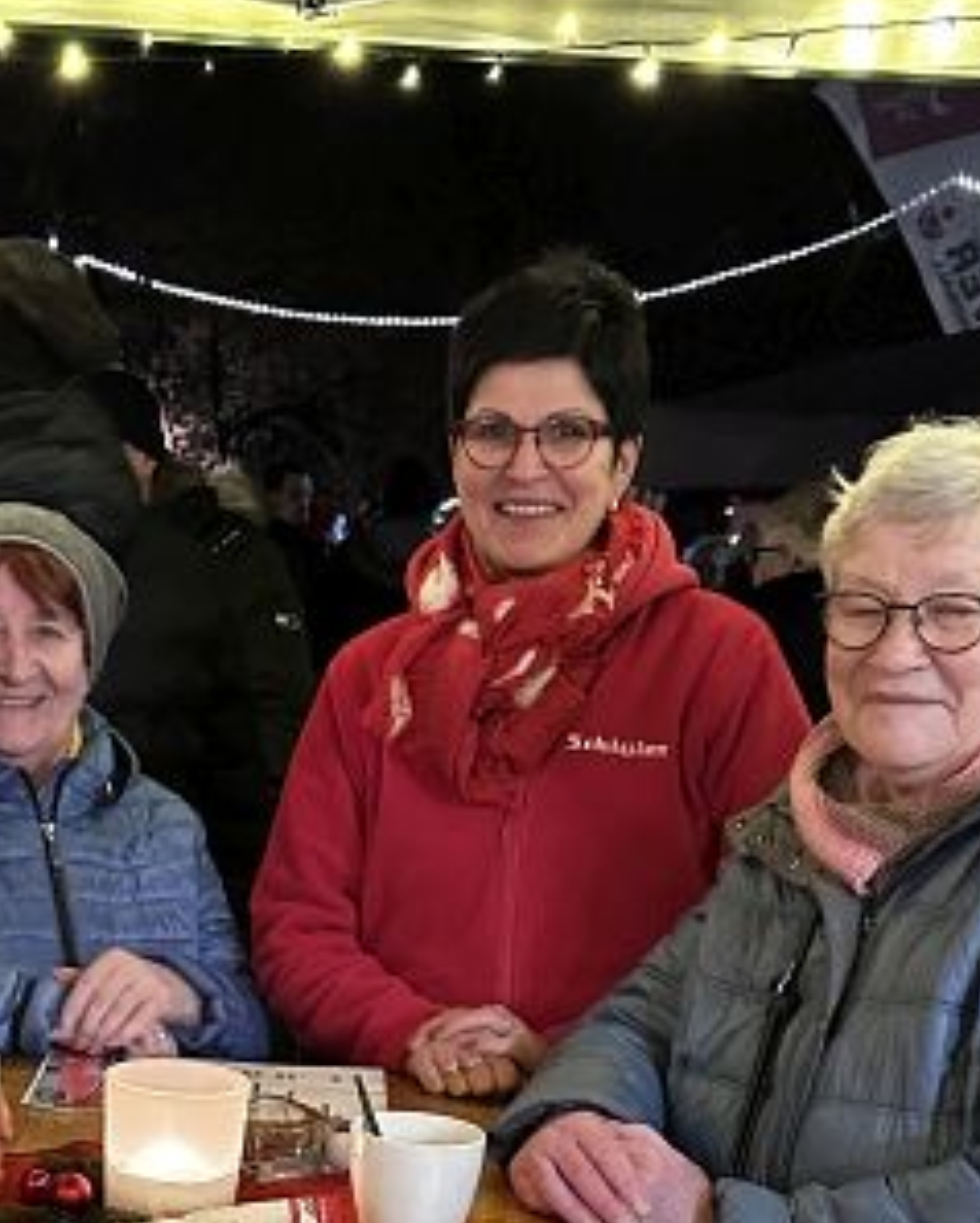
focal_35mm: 63
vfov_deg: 29.2
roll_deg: -1.6
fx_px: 2282
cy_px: 1001
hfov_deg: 23.8
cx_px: 169
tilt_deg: -11.0
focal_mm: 6.86
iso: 1000
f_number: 1.78
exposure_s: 1/25
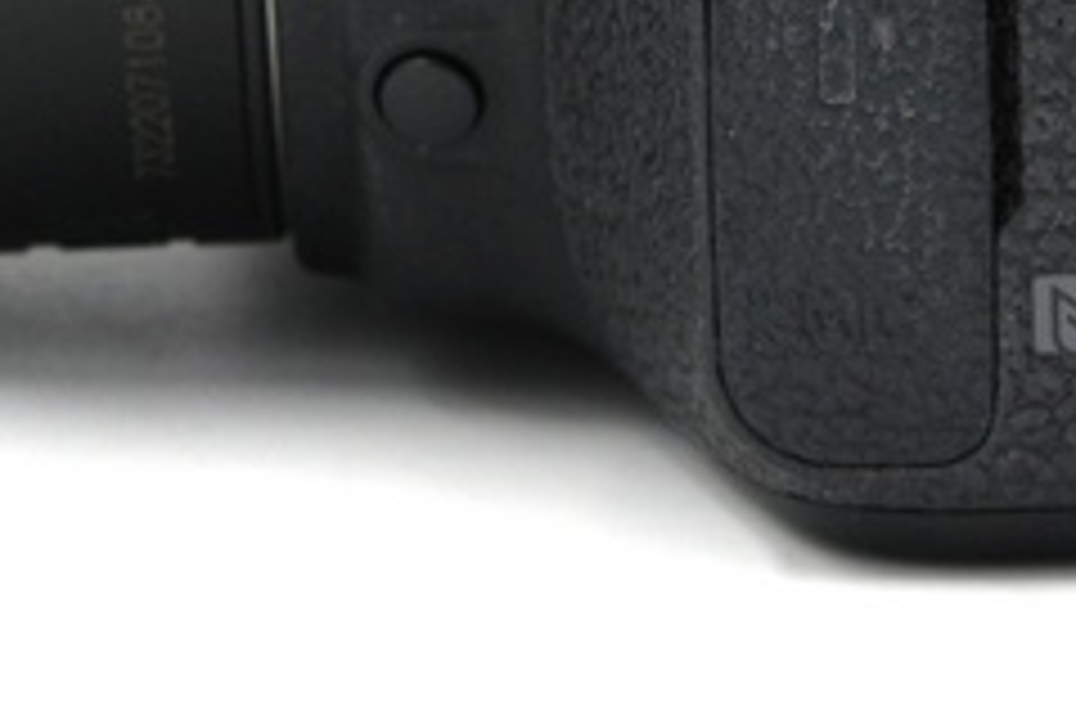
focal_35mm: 255
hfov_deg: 8.1
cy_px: -479
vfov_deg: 5.3
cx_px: 558
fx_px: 7631
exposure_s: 1/125
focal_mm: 40.7
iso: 800
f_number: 11
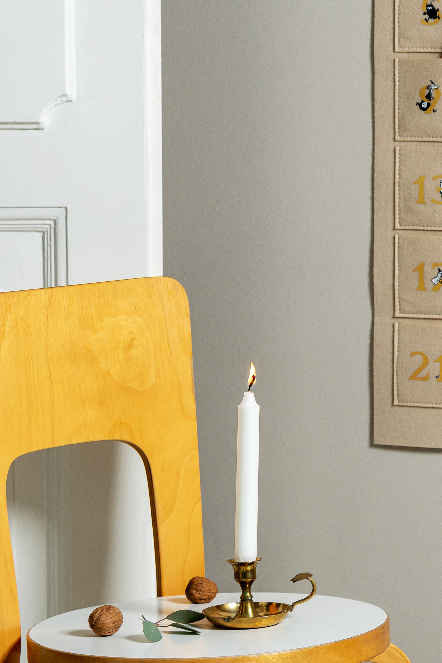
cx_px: 363
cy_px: 89
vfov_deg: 13.5
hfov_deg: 9.1
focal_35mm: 151
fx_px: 2780
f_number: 7.1
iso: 400
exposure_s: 1/60
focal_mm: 70
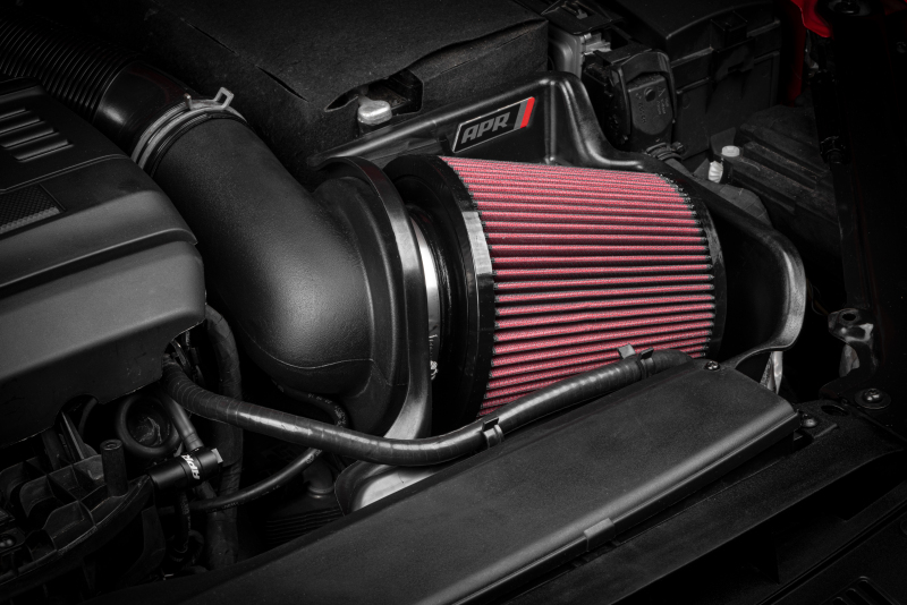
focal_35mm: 105
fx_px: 2646
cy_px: 302
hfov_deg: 19.4
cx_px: 454
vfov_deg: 13.1
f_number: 25
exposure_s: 1/125
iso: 200
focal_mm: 105
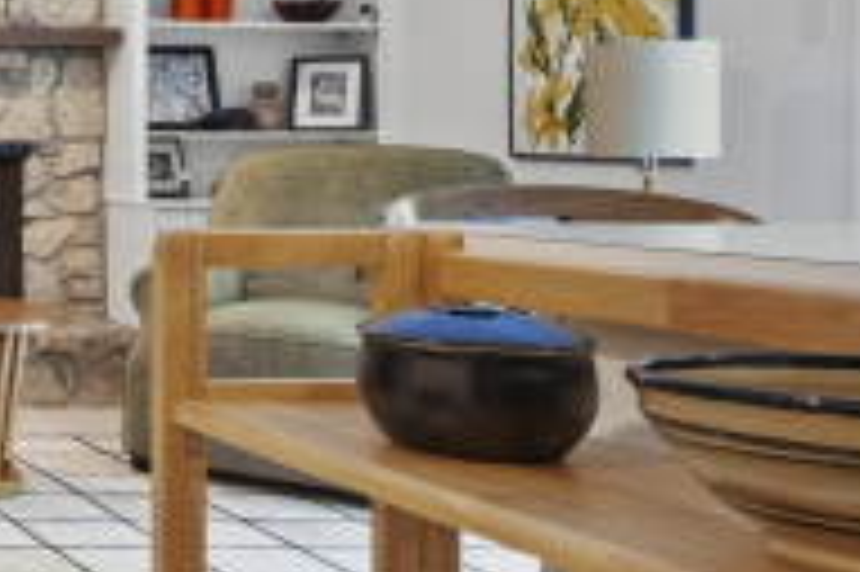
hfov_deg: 23.7
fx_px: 1408
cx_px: -549
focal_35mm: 59
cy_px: 225
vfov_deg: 22.9
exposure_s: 1/15
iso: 12800
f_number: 9
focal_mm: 15
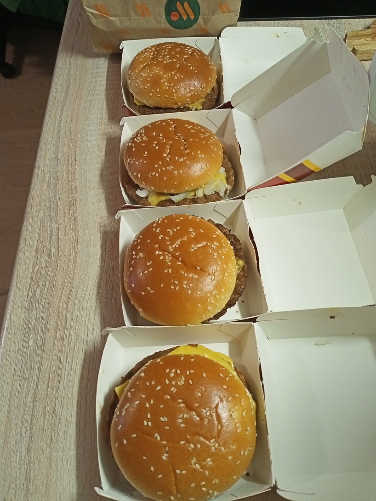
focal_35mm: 28
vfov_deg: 63.4
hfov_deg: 49.8
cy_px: 250
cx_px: 188
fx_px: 405
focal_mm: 4.05
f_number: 1.8
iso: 349
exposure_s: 1/33.3
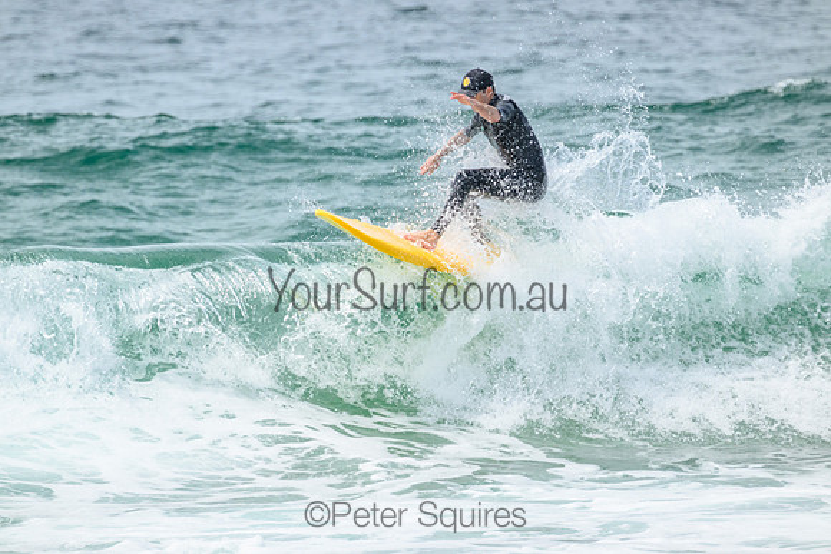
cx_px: 416
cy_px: 277
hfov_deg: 2.6
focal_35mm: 800
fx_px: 18470
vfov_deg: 1.7
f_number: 11
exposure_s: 1/2000
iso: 1400
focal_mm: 800
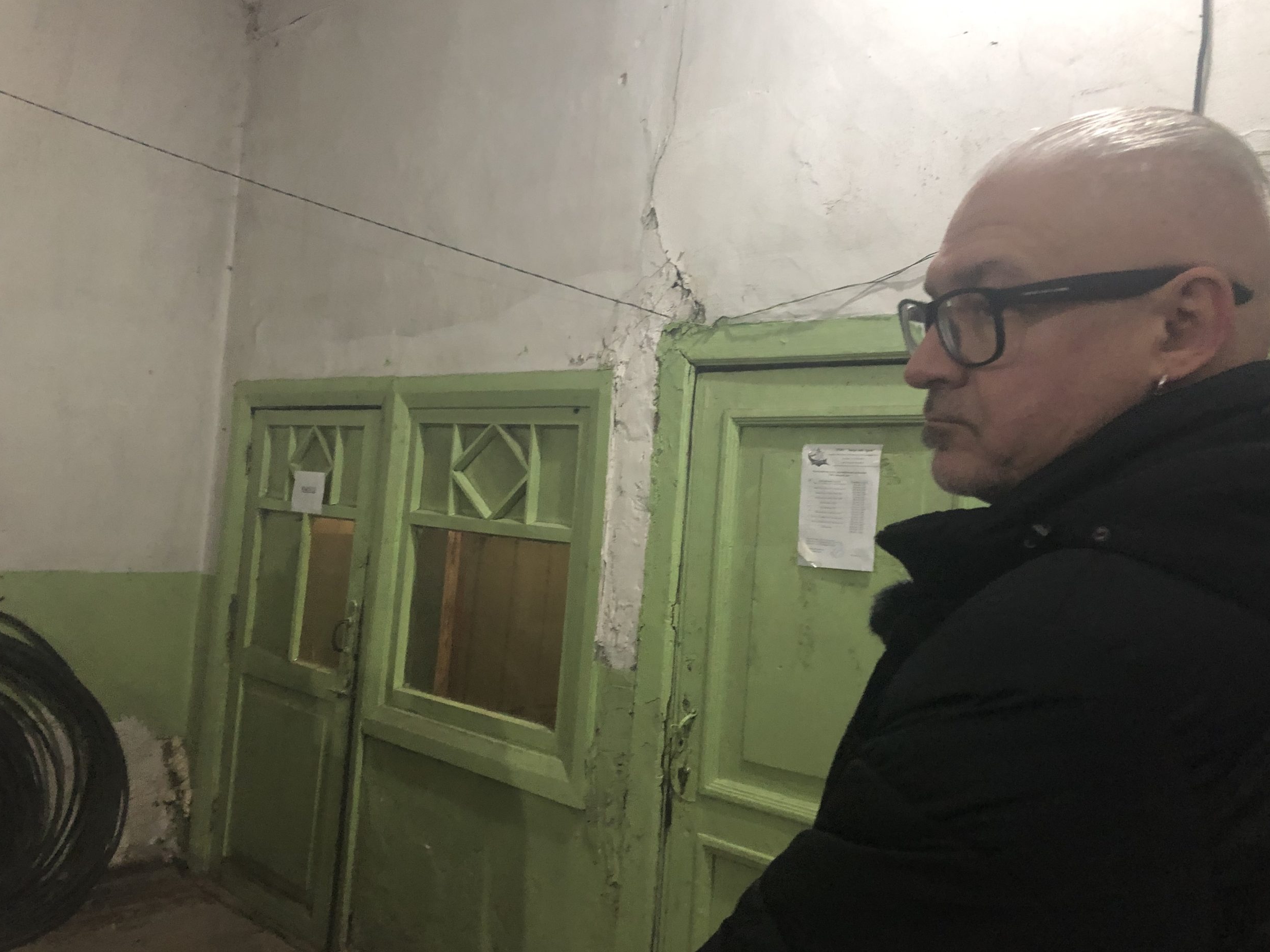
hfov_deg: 61.6
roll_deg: -5.0
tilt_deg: +1.5
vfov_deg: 48.2
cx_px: 655
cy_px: 467
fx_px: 1064
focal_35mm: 29
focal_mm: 3.99
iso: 100
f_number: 1.8
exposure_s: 1/5
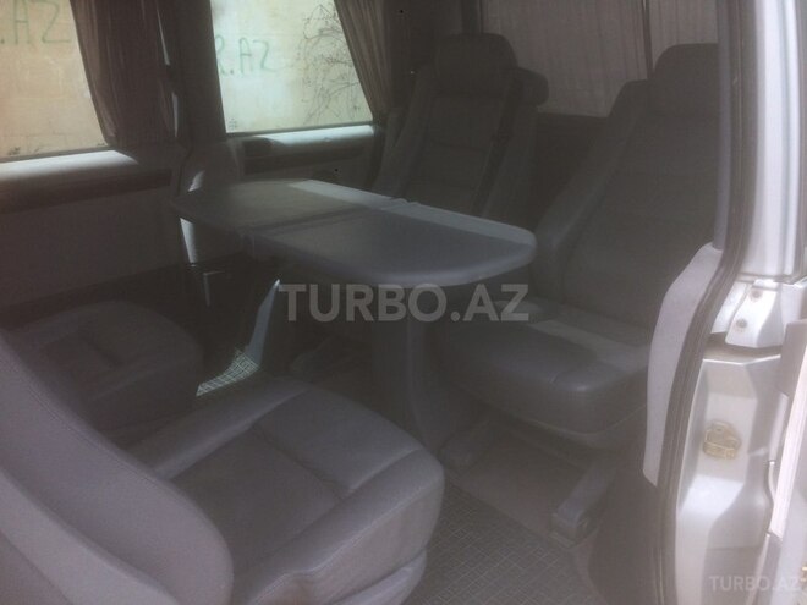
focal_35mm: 29
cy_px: 302
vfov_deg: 48.2
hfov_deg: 61.7
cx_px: 404
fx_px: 676
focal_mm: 4.15
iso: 32
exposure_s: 1/892
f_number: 2.2
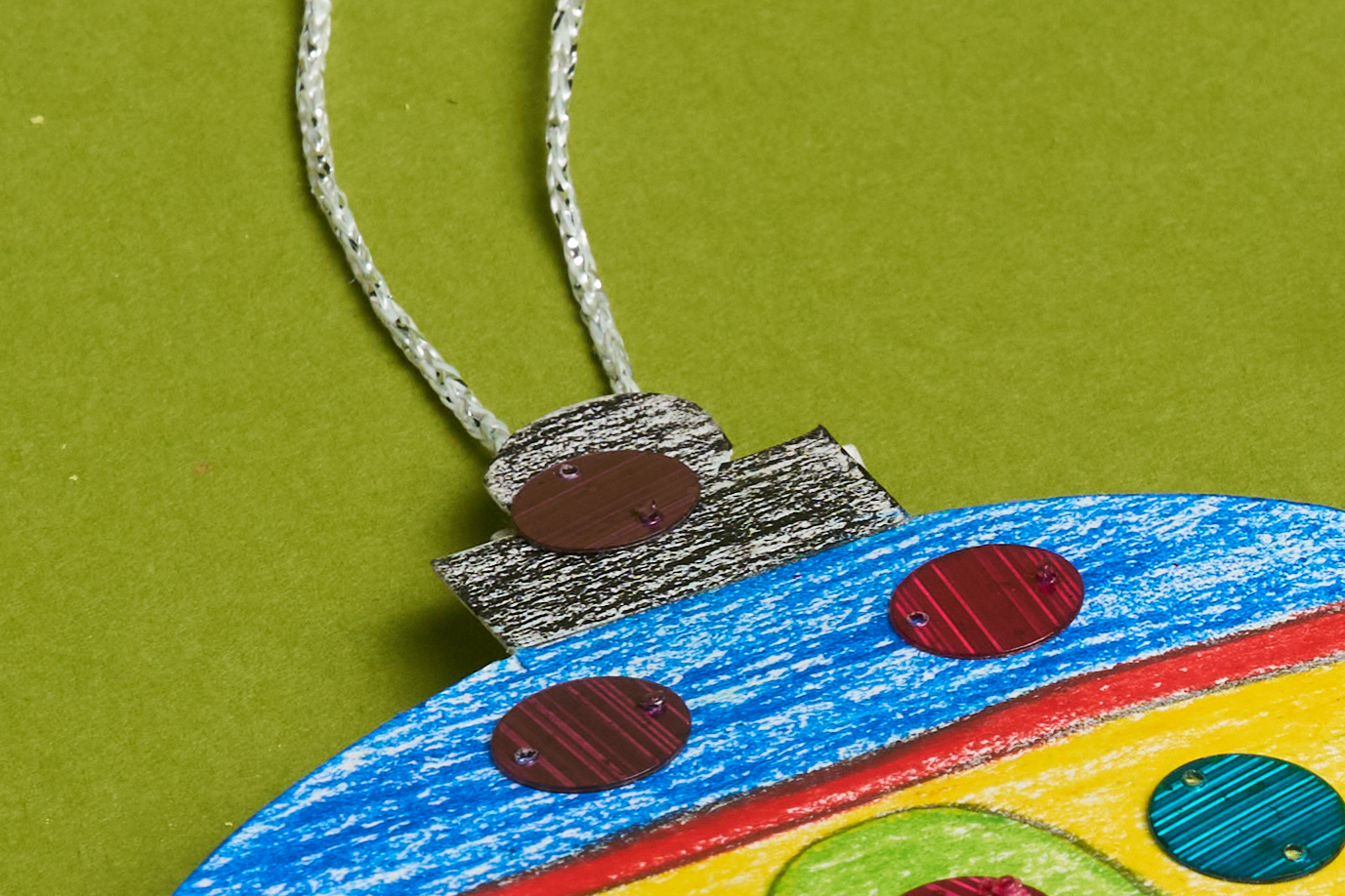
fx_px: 6986
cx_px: 1723
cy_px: 615
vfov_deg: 7.3
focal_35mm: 187
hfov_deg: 10.8
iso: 500
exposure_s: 1/100
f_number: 16
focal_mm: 43
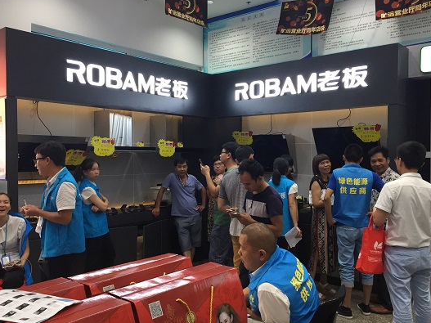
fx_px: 411
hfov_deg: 55.3
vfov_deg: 42.9
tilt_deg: -1.1
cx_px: 204
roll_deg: -1.4
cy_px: 162
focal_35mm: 33
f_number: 2.2
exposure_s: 1/30
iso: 32
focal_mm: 4.15
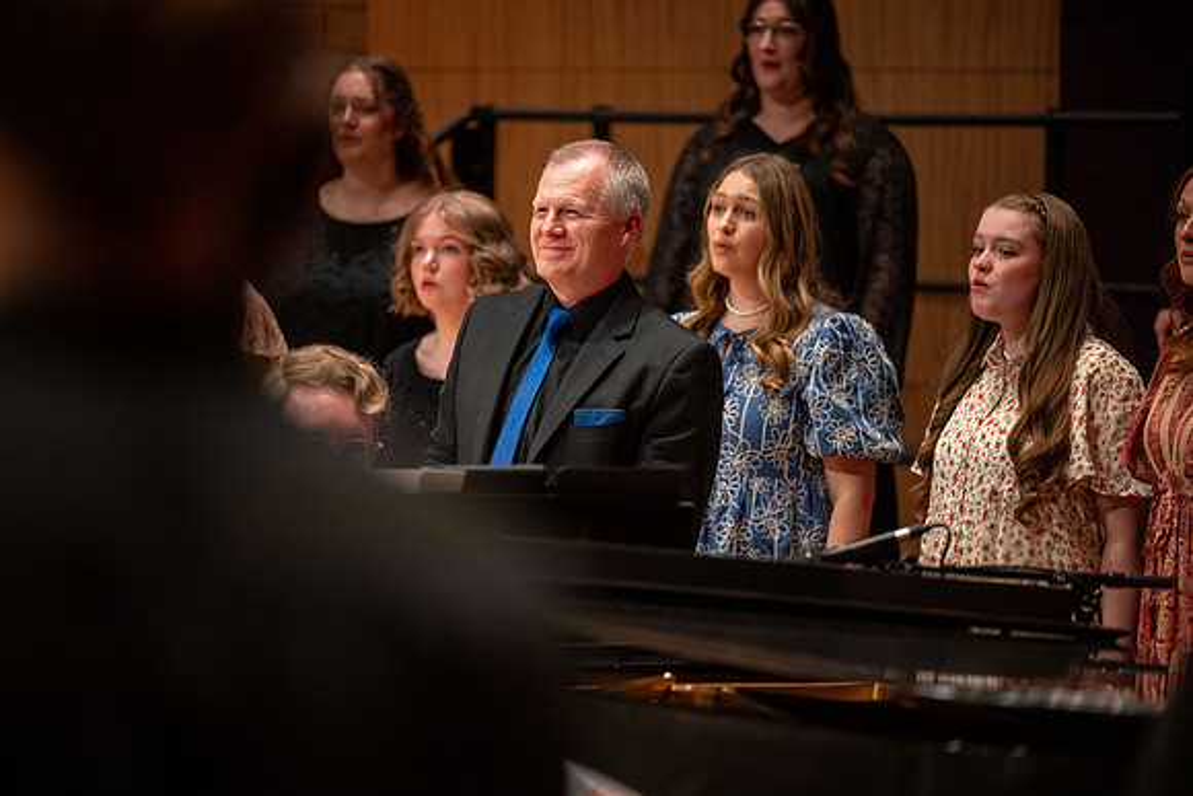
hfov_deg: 10.3
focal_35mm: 200
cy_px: 398
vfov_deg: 6.9
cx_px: 596
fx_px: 6629
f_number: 2.8
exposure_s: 1/500
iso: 2500
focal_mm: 200
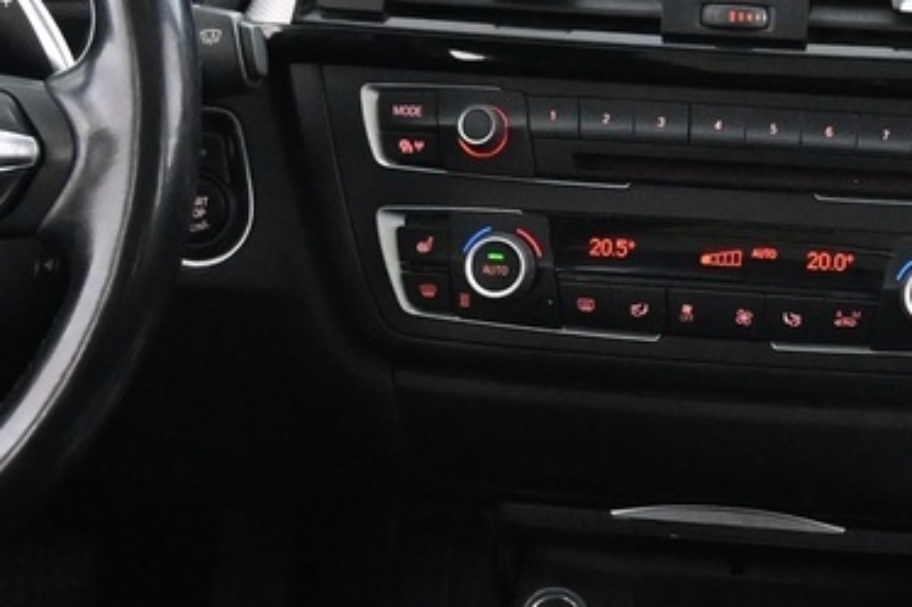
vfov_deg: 13.1
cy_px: 371
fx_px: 2633
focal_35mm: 104
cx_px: 727
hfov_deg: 19.5
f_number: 3.5
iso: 5000
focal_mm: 16
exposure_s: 1/25
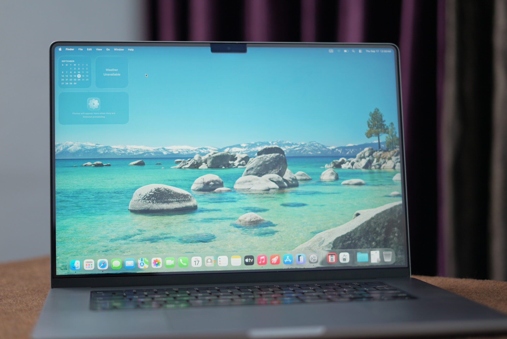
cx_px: 244
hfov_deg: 33.4
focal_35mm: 60
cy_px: 181
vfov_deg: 22.7
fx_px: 845
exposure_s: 1/100
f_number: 1.8
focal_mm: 50
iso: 320
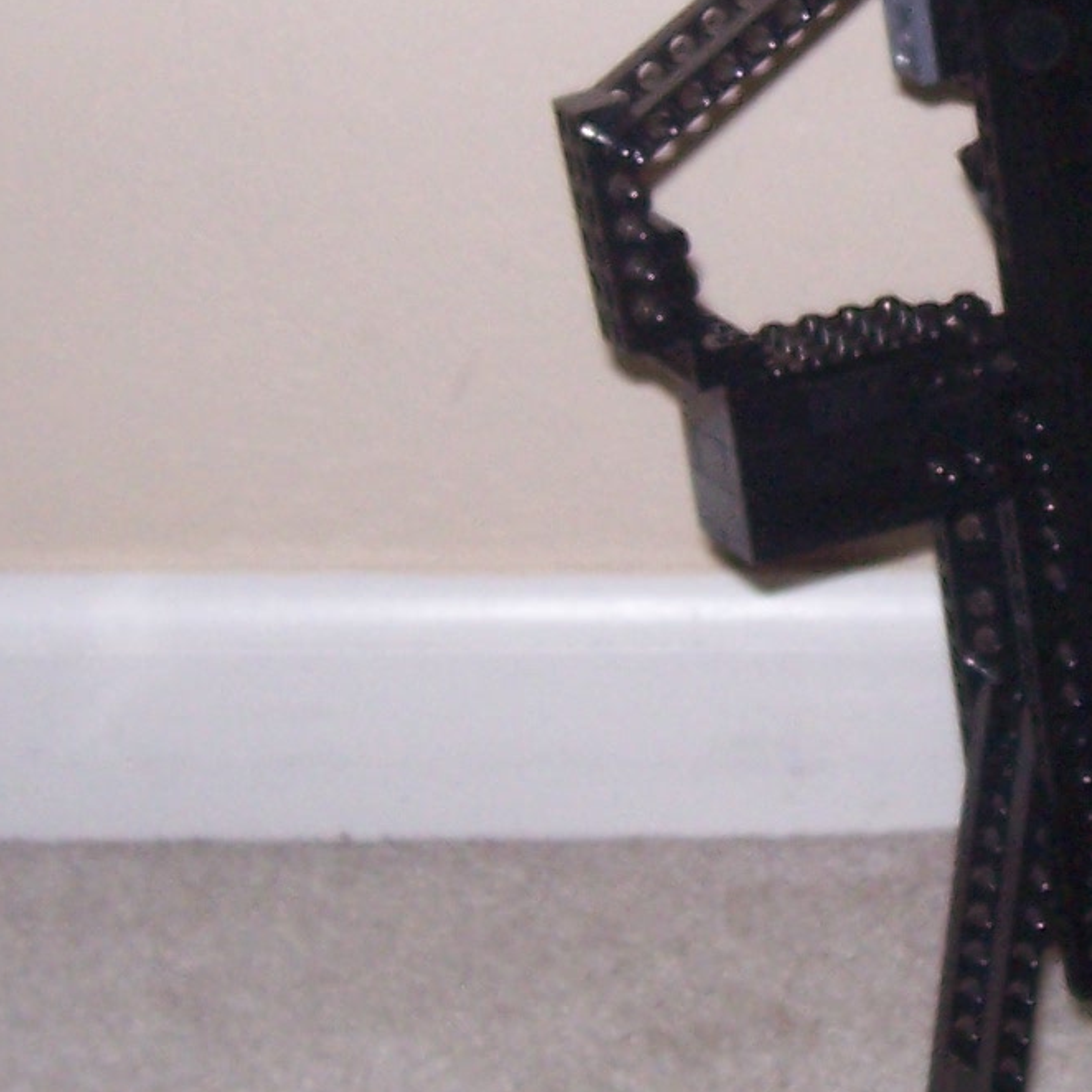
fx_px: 4176
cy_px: 317
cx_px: 934
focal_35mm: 117
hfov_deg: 14.8
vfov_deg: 14.9
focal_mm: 5.6
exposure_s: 1/60
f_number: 2.7
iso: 125
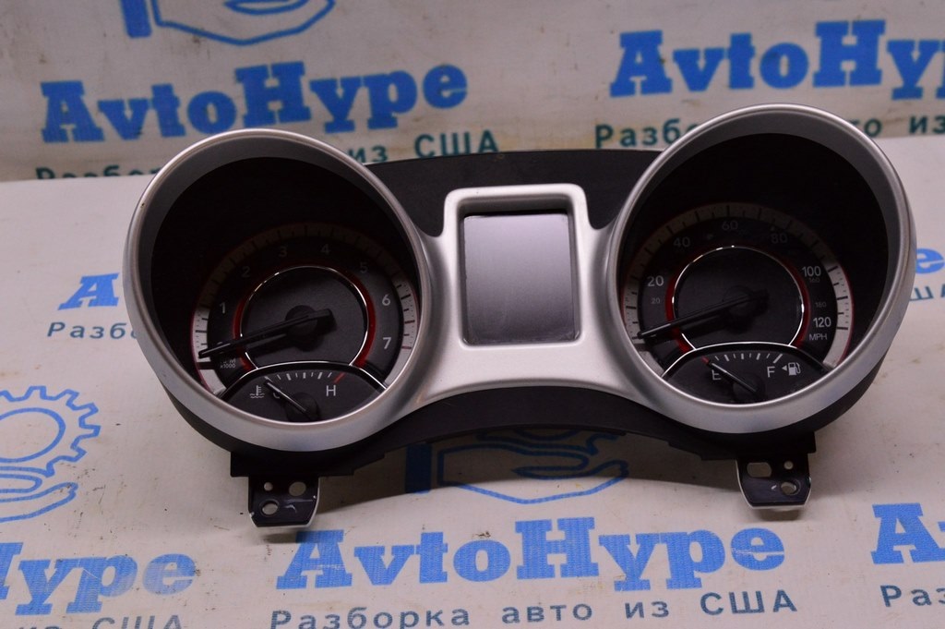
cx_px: 472
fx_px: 1652
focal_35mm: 63
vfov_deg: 21.5
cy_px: 314
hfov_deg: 31.9
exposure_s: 1/160
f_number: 8
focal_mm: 42
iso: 1600
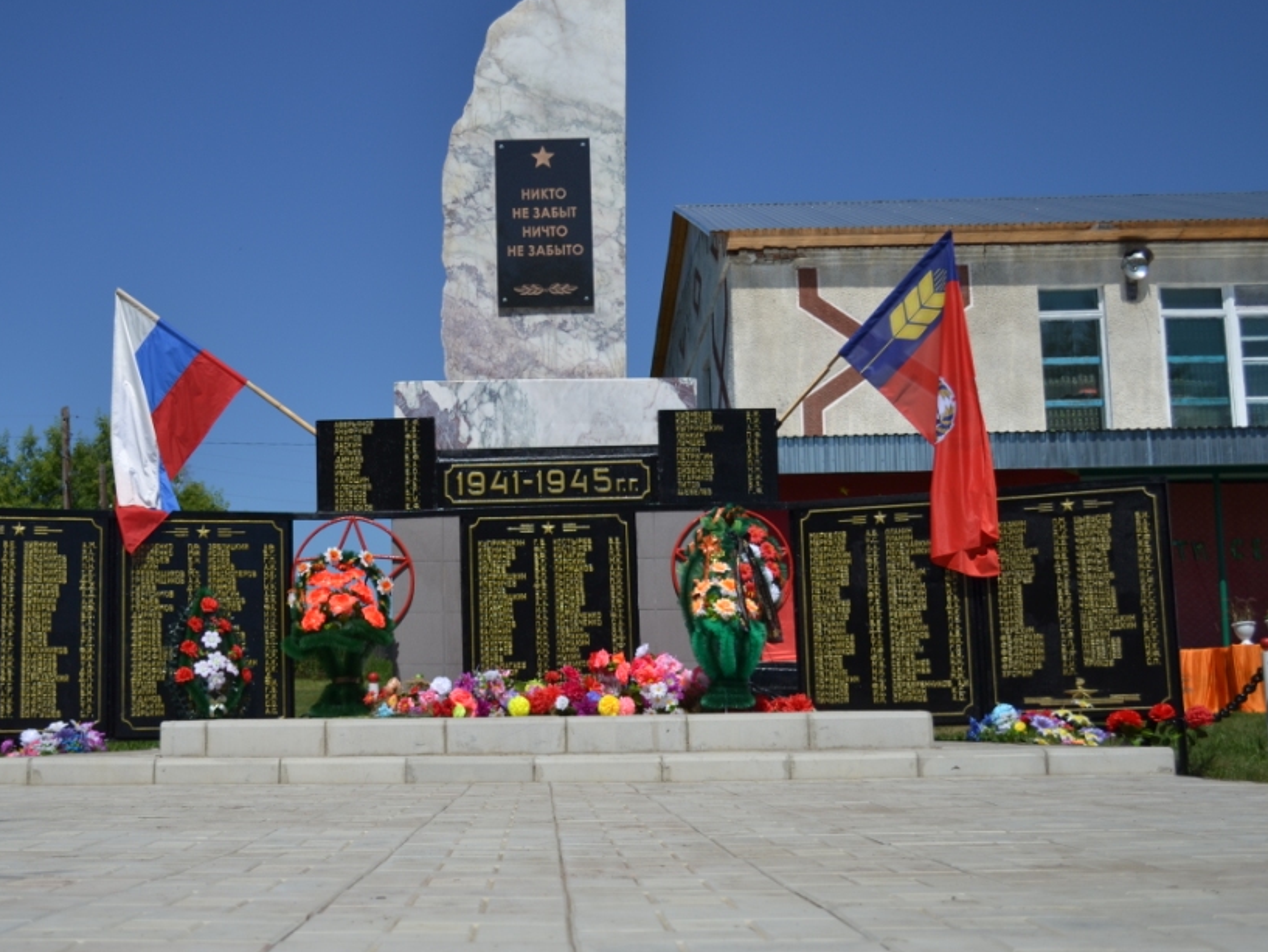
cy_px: 439
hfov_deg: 40.2
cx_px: 476
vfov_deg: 30.9
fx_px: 1722
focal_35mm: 47
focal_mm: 26
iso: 100
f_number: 4.2
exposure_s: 1/1600
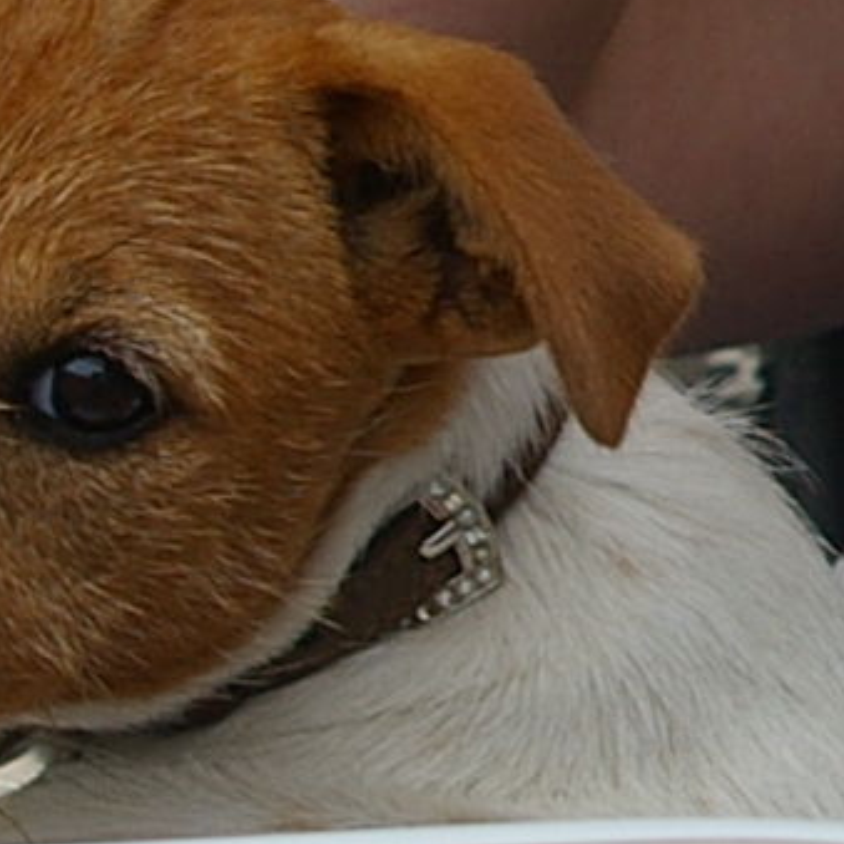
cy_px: -578
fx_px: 11834
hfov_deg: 4.0
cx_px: 2203
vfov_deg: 4.1
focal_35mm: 429
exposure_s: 1/250
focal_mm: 38
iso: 200
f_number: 6.7
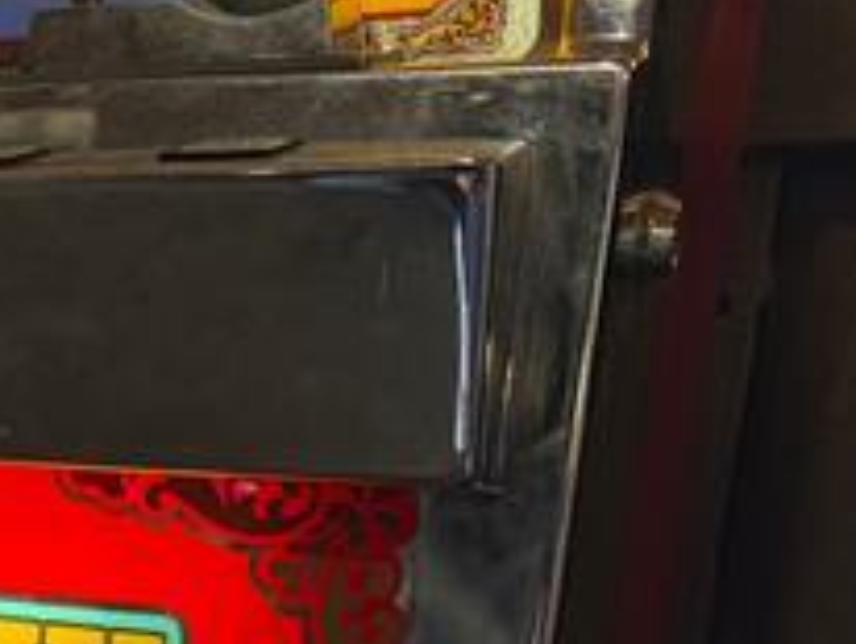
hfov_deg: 28.8
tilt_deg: -18.7
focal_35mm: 62
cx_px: -39
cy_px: 810
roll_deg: -1.7
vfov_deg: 21.6
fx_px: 1535
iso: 100
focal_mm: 6.76
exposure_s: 1/60
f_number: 1.78
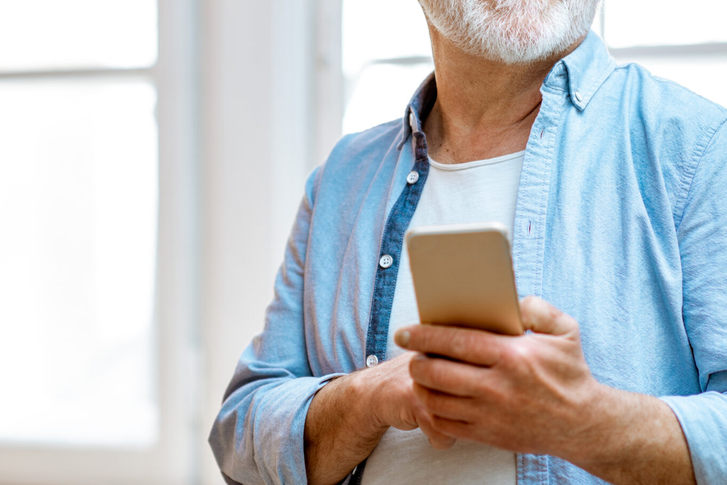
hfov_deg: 12.8
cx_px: 372
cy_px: 131
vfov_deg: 8.6
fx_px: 3231
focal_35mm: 160
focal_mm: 85
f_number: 2.2
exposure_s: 1/200
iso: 160
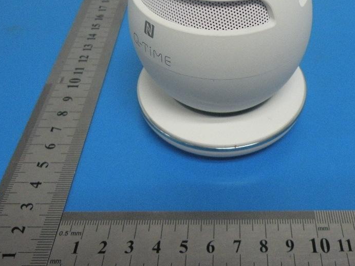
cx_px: 242
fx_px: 410
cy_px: 88
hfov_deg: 45.9
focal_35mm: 40
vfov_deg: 35.6
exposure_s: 1/57.7
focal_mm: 4.7
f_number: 2.8
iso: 400
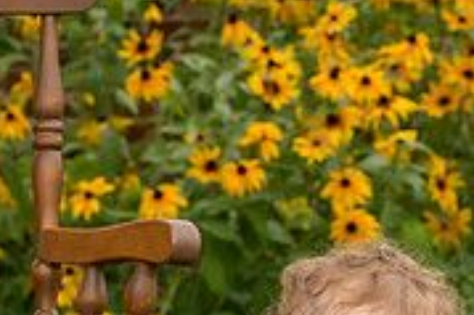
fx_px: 3881
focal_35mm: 295
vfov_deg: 4.6
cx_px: 403
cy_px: 404
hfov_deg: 7.0
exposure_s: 1/320
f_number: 9
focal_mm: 86
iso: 500
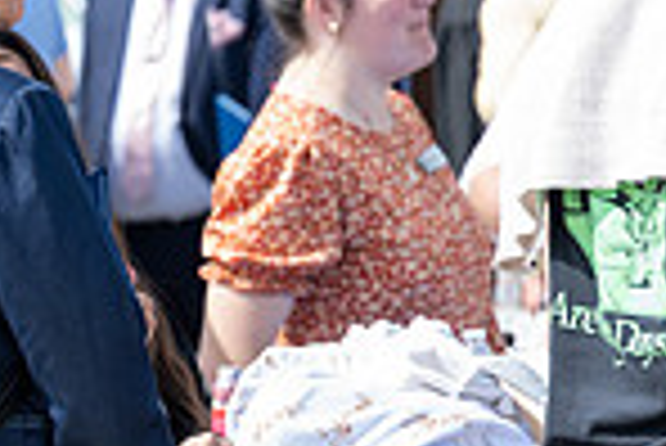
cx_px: 1038
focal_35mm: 338
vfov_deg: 4.1
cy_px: 62
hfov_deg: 6.0
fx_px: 6259
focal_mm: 70
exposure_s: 1/320
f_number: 3.5
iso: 50
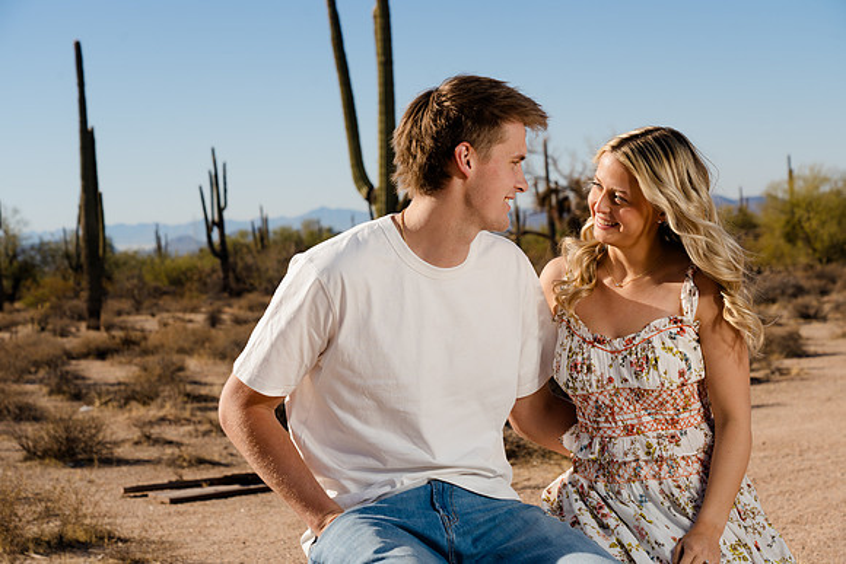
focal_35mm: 74
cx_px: 423
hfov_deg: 27.3
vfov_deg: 18.4
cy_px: 282
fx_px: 1739
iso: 50
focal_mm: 74
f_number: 8
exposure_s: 1/200
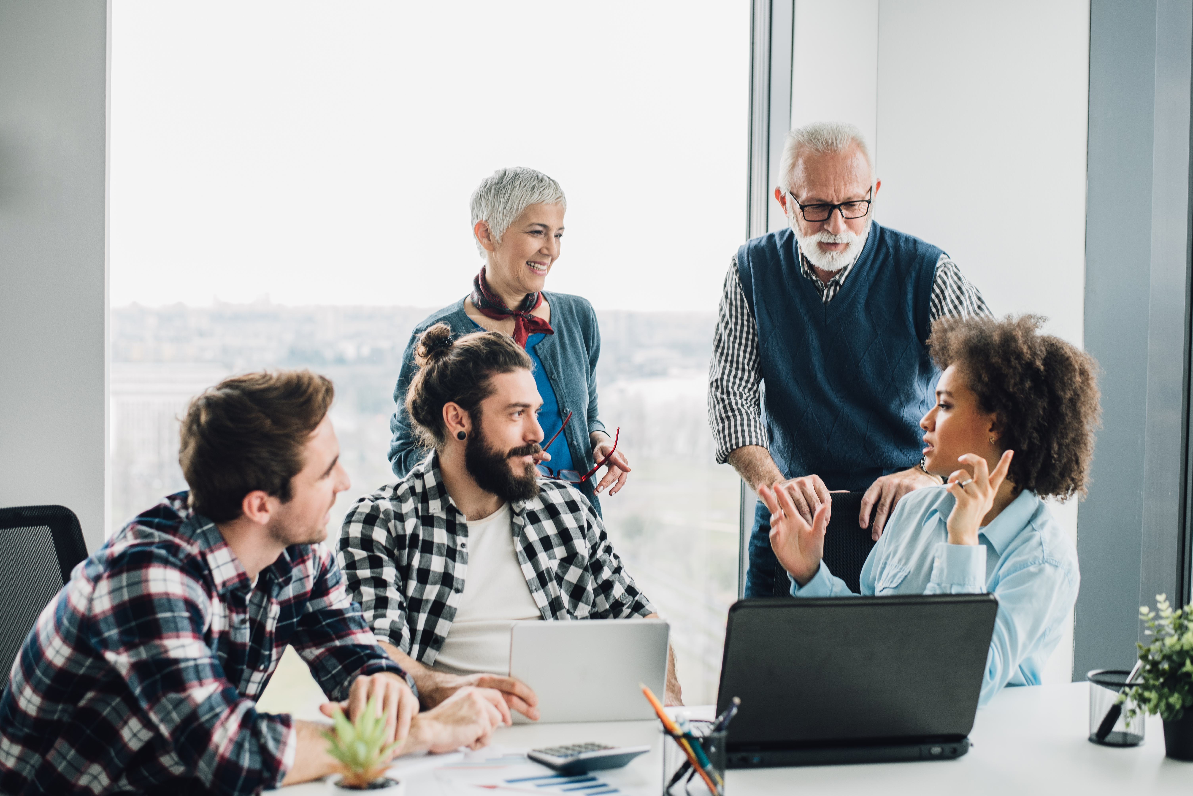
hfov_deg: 39.6
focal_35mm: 50
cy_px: 398
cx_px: 596
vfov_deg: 27.0
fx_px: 1657
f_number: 3.2
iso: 250
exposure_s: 1/160
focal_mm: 50
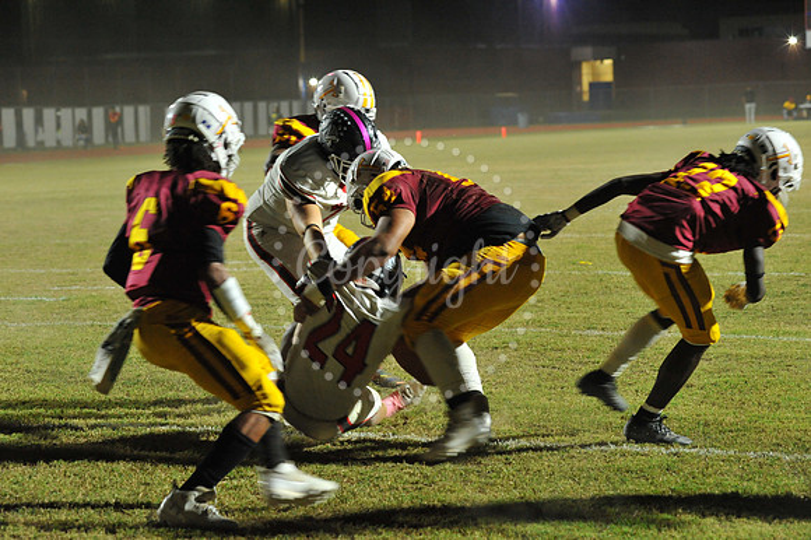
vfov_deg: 11.0
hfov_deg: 16.4
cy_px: 270
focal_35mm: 125
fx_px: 2814
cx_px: 406
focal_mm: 125
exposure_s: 1/200
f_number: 5.6
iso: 4000
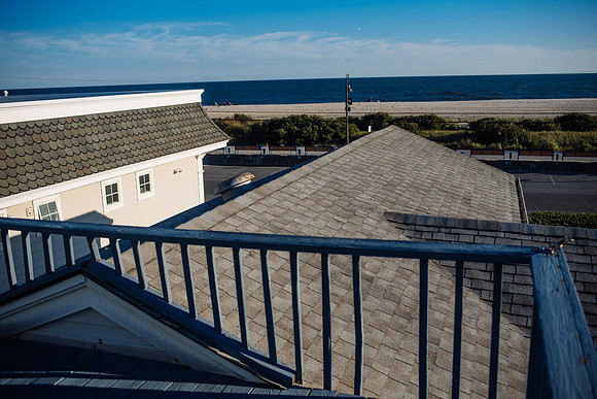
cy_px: 200
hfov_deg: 54.4
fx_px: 581
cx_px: 298
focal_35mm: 35
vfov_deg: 37.9
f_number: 2.8
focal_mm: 35
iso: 100
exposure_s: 1/3200
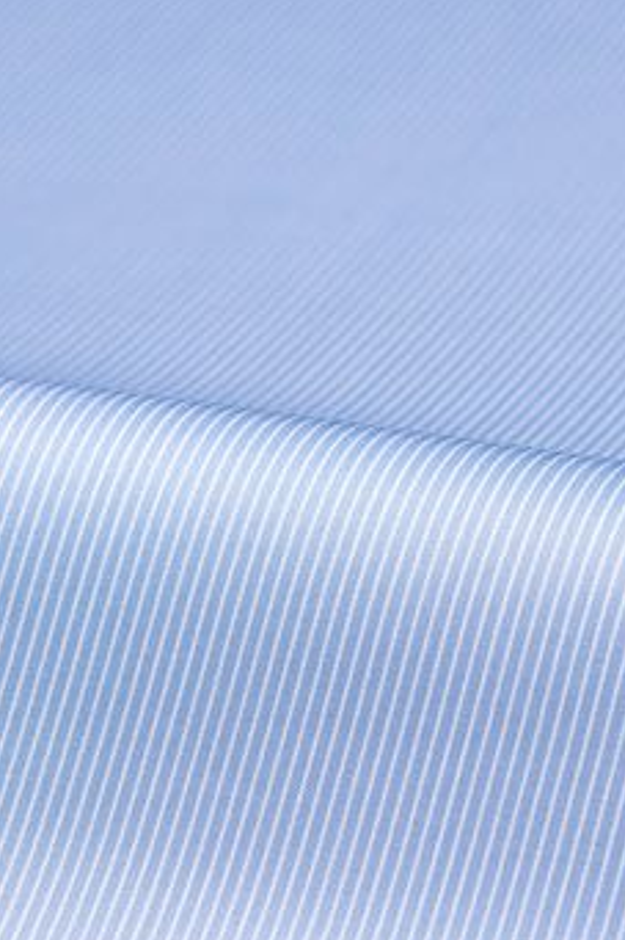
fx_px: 3936
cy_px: 729
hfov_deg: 9.1
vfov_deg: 13.5
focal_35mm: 151
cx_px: 230
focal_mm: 85
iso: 100
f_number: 8
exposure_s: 1/160
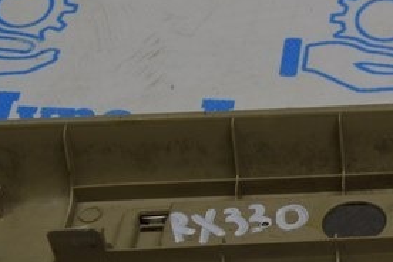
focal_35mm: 100
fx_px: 1092
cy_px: 170
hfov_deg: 19.6
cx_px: 417
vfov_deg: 13.7
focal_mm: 18
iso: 400
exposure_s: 1/100
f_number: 5
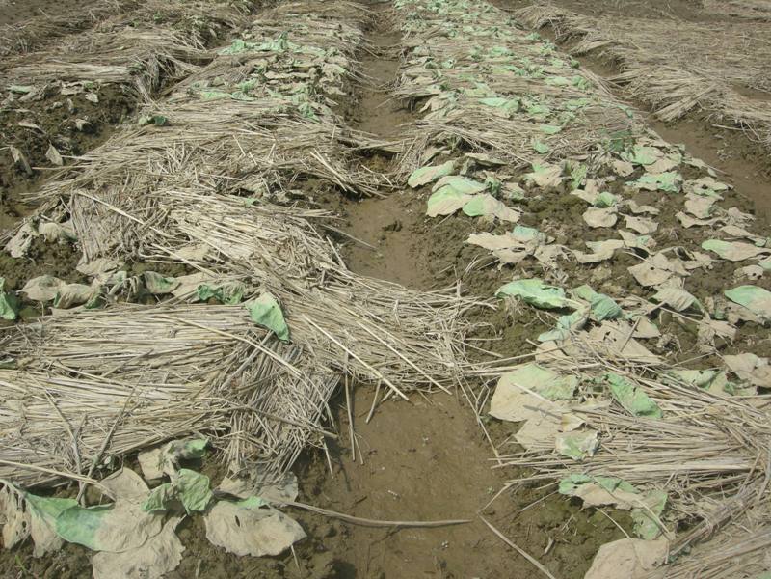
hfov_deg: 51.4
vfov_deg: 39.7
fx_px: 802
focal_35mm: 36
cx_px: 386
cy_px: 290
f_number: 6.1
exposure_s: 1/279
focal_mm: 7.5
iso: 64
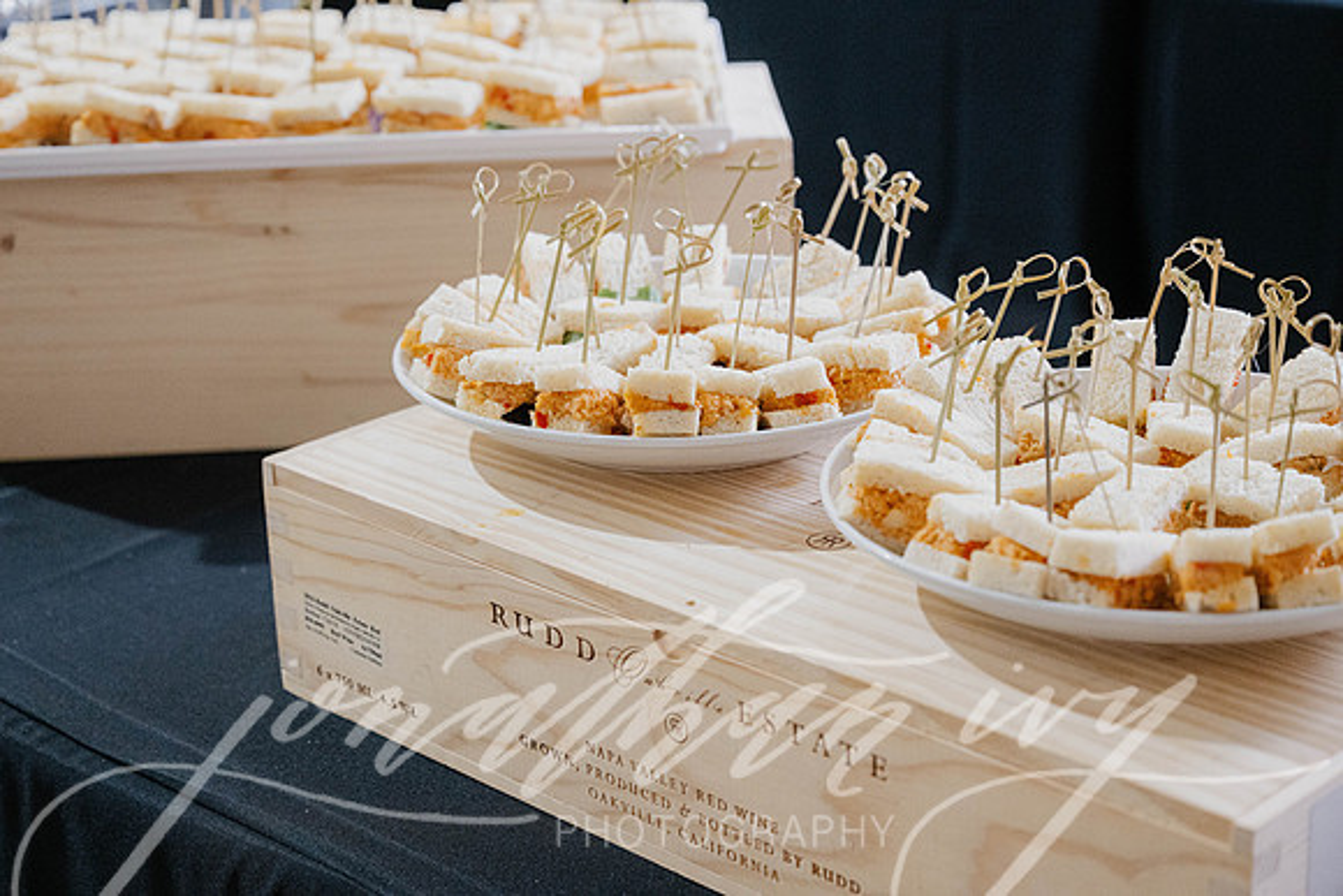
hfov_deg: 28.8
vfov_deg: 19.5
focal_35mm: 70
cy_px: 448
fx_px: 2612
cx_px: 672
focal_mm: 70
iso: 2800
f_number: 4.5
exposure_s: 1/200
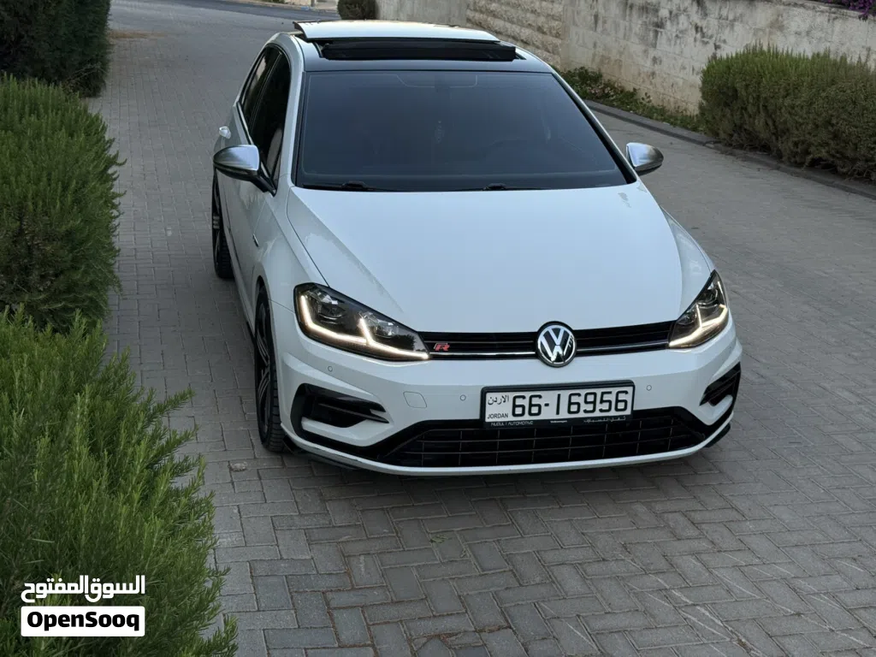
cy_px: 328
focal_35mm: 48
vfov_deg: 30.3
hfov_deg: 39.7
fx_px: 1215
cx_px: 438
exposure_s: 1/460
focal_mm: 6.76
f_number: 1.78
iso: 64
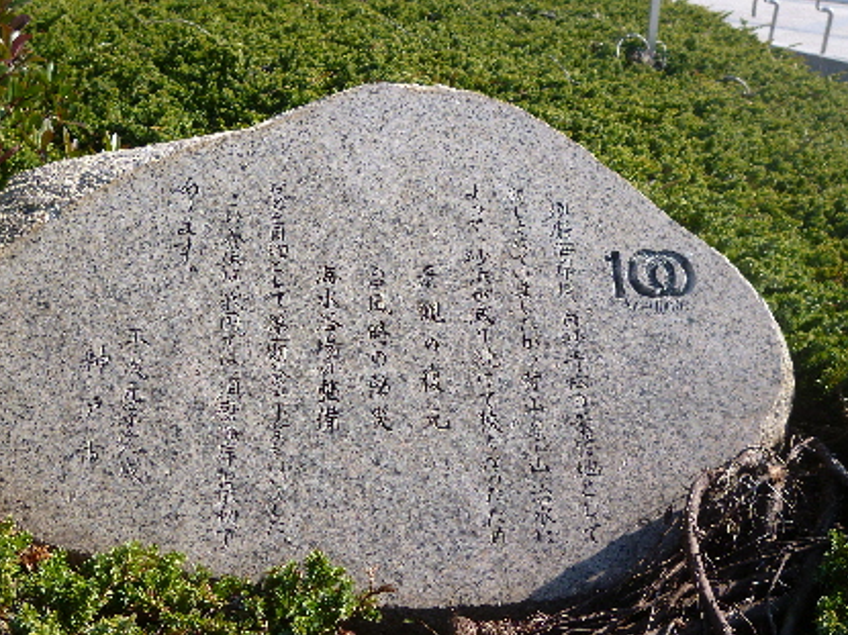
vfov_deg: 35.1
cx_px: 351
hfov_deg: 45.6
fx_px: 1004
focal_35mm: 41
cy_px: 360
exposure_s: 1/800
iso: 100
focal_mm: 6
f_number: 2.9
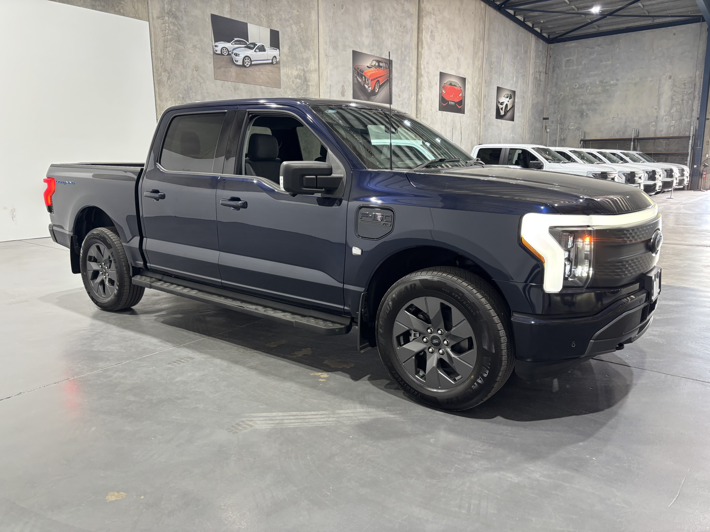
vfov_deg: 53.1
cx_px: 355
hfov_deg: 67.3
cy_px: 266
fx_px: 533
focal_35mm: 26
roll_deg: -3.1
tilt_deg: -8.6
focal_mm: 5.96
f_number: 1.6
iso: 160
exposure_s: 1/50
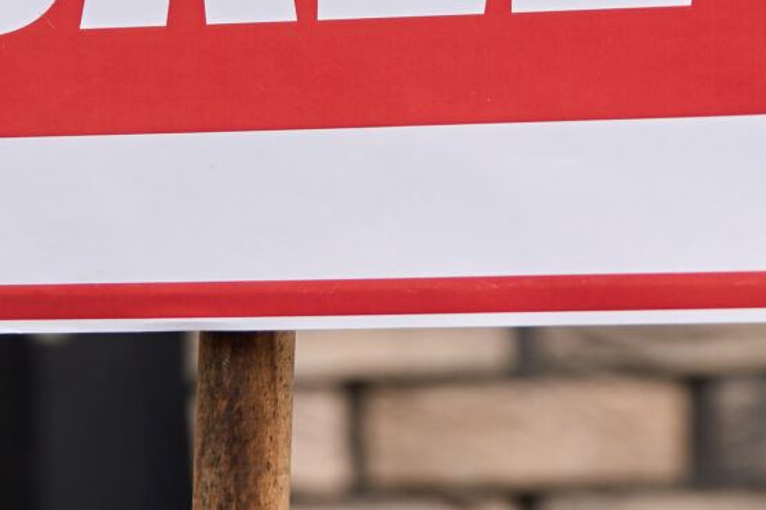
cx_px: 584
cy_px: -130
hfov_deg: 12.5
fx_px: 3493
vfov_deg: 8.3
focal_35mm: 164
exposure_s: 1/640
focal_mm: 35.7
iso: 160
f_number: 2.8
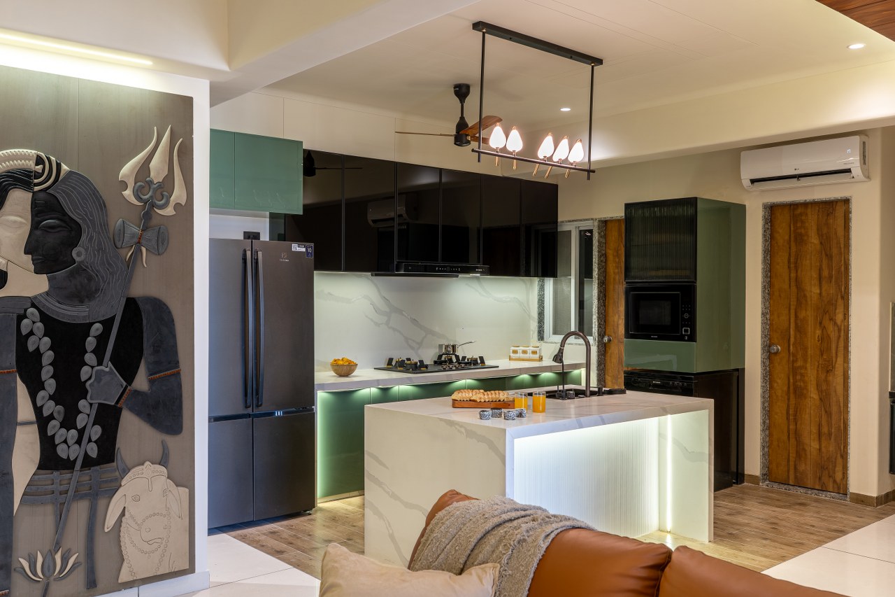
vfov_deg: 37.8
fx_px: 870
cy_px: 298
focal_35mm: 35
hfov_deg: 54.4
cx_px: 448
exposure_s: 1/10
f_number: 10
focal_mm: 35
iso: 100
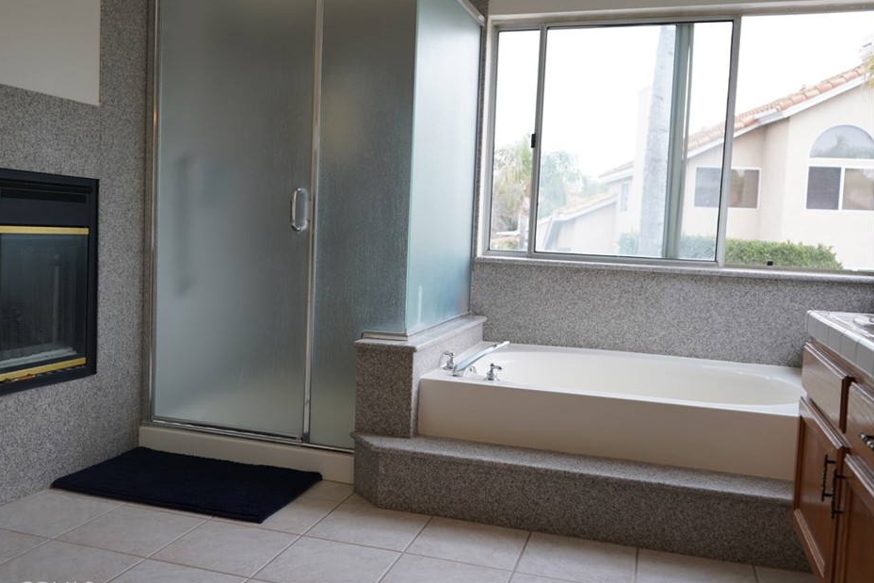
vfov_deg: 41.1
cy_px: 282
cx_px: 394
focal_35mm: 32
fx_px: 777
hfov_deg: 58.6
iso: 250
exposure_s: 1/60
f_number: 4
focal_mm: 29
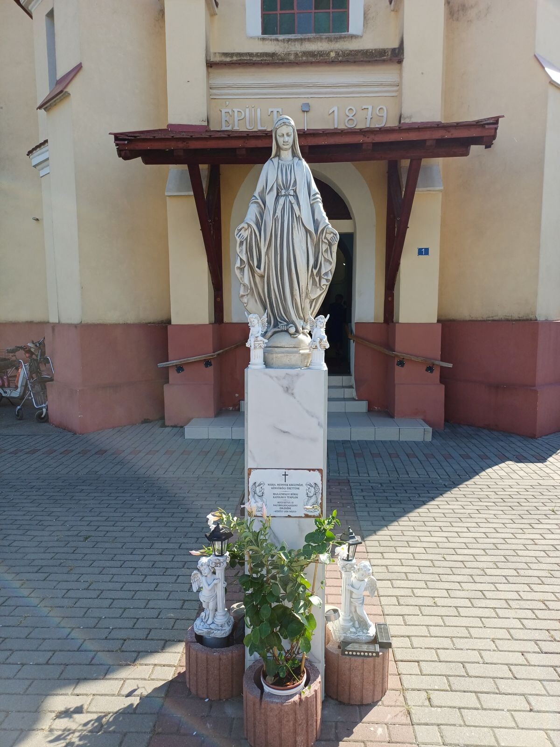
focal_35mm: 25
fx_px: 539
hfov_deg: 54.9
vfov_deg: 69.4
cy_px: 374
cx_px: 280
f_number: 1.8
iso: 50
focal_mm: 4.65
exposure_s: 1/534
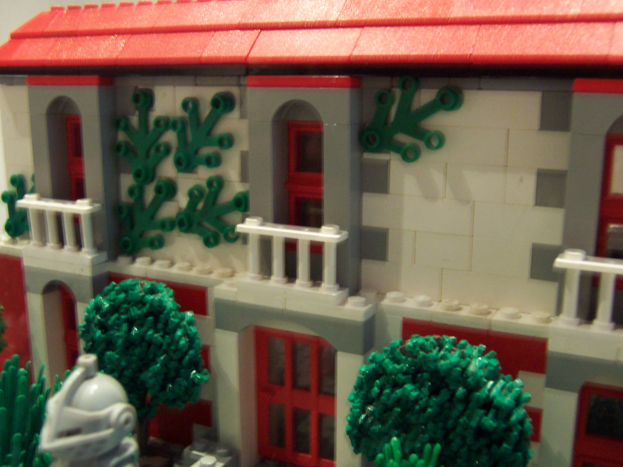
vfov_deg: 36.8
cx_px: 331
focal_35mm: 39
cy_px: 229
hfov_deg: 47.8
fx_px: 702
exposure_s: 1/8
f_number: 2.8
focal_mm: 5.6
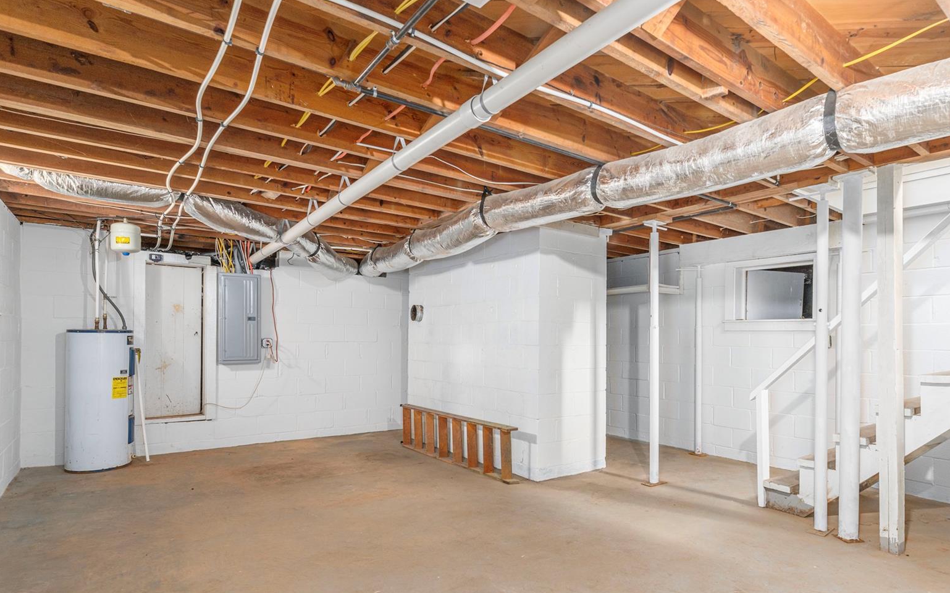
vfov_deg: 62.0
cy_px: 330
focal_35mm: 19
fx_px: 492
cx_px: 531
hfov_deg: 87.6
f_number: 8
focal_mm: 14
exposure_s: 1/100
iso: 320
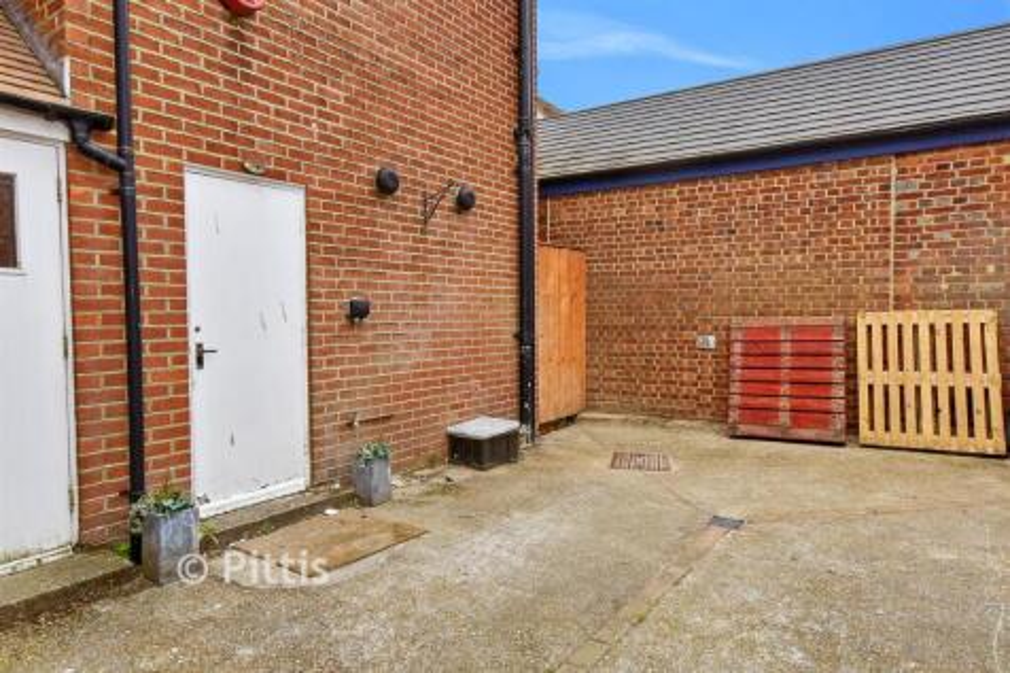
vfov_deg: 59.5
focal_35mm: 21
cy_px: 336
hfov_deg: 81.2
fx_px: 589
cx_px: 505
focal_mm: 14
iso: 160
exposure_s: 1/125
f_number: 8
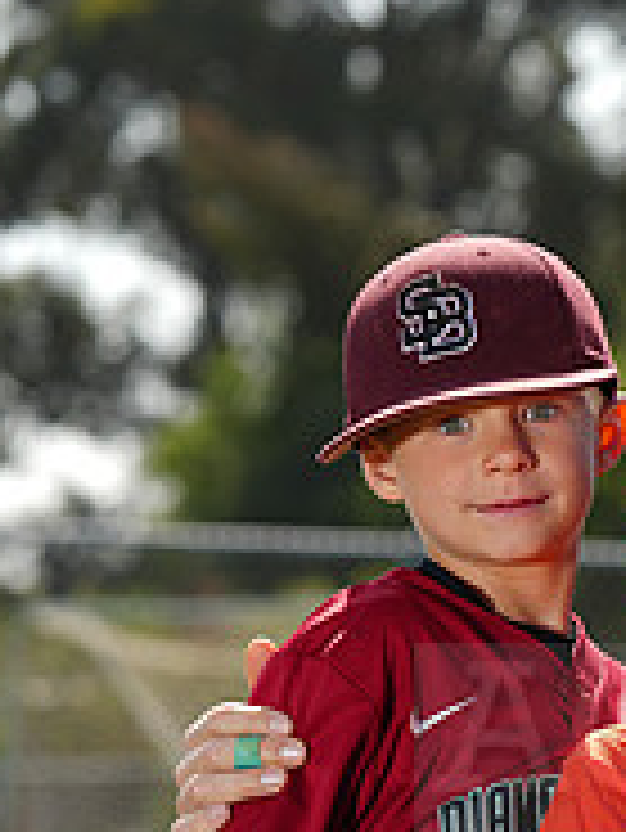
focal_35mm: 347
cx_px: 1171
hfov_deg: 4.2
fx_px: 8357
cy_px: 704
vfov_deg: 5.7
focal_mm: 115
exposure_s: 1/250
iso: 50
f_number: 5
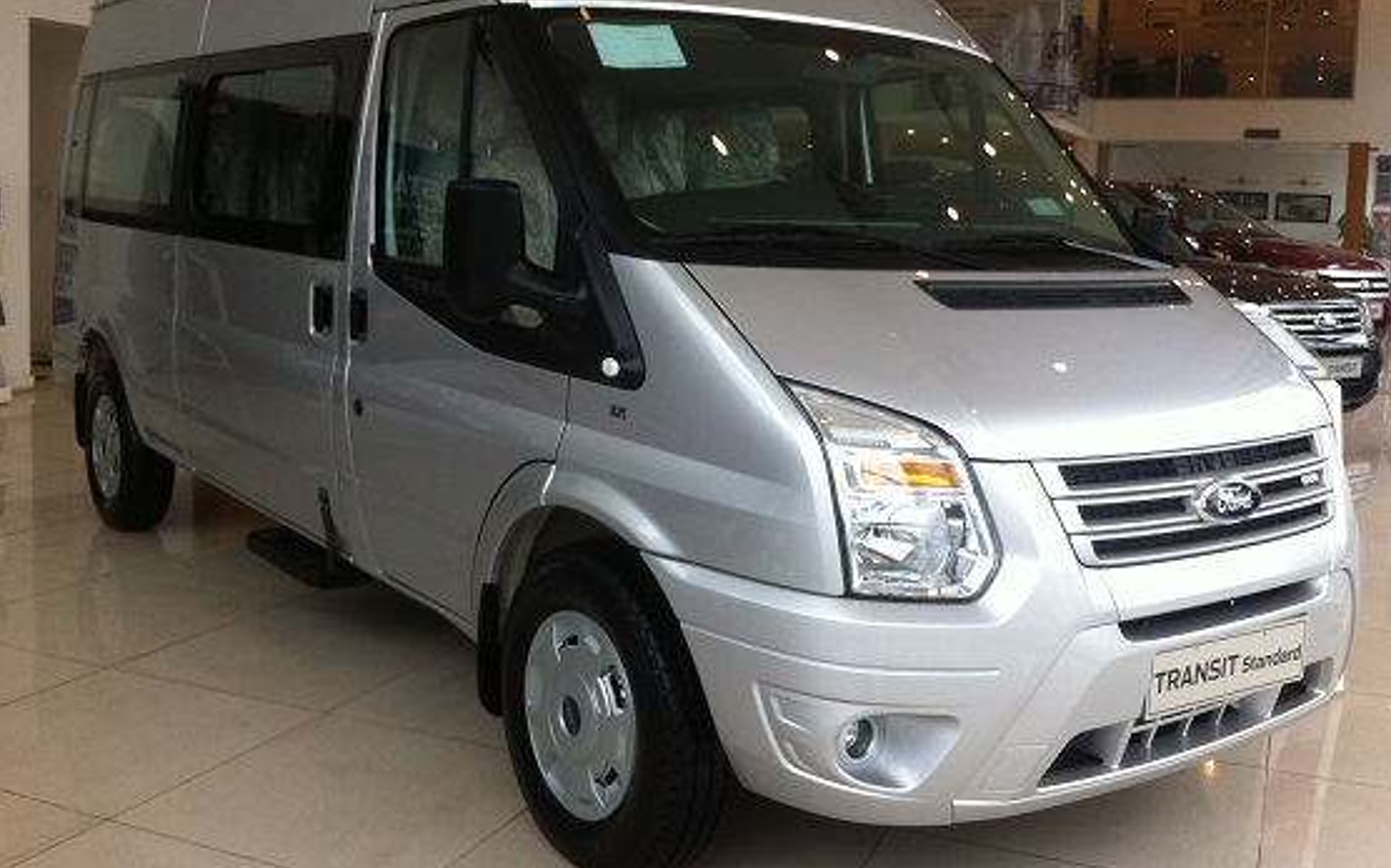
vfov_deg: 31.9
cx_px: 665
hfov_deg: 49.3
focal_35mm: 40
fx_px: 1516
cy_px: 350
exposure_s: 1/60
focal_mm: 3.85
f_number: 2.8
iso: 100
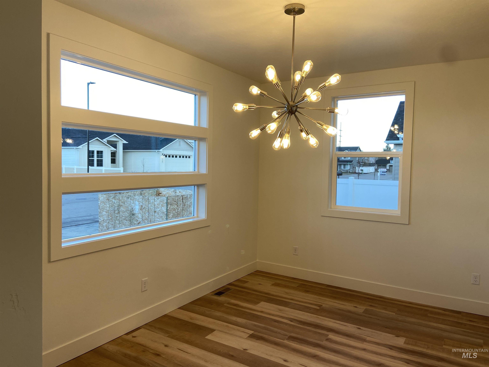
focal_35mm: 26
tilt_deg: -1.6
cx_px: 244
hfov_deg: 67.3
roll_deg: -0.9
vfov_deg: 53.1
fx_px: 367
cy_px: 184
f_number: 1.8
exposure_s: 1/120
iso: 40
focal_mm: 4.25
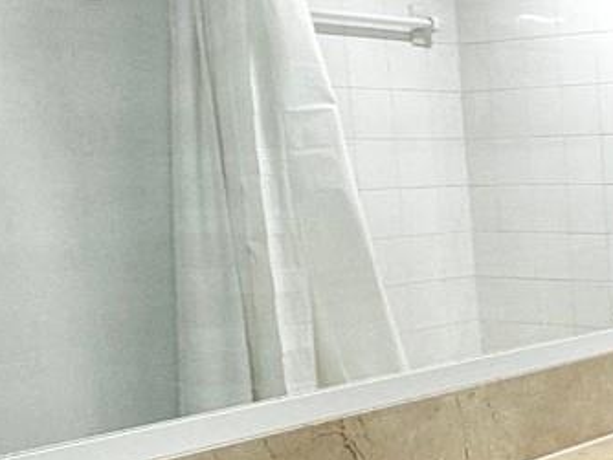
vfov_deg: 21.7
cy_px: 365
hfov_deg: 24.4
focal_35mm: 67
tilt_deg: -11.1
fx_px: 1187
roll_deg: -0.2
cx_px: 842
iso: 100
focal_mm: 2.22
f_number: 2.2
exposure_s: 1/120
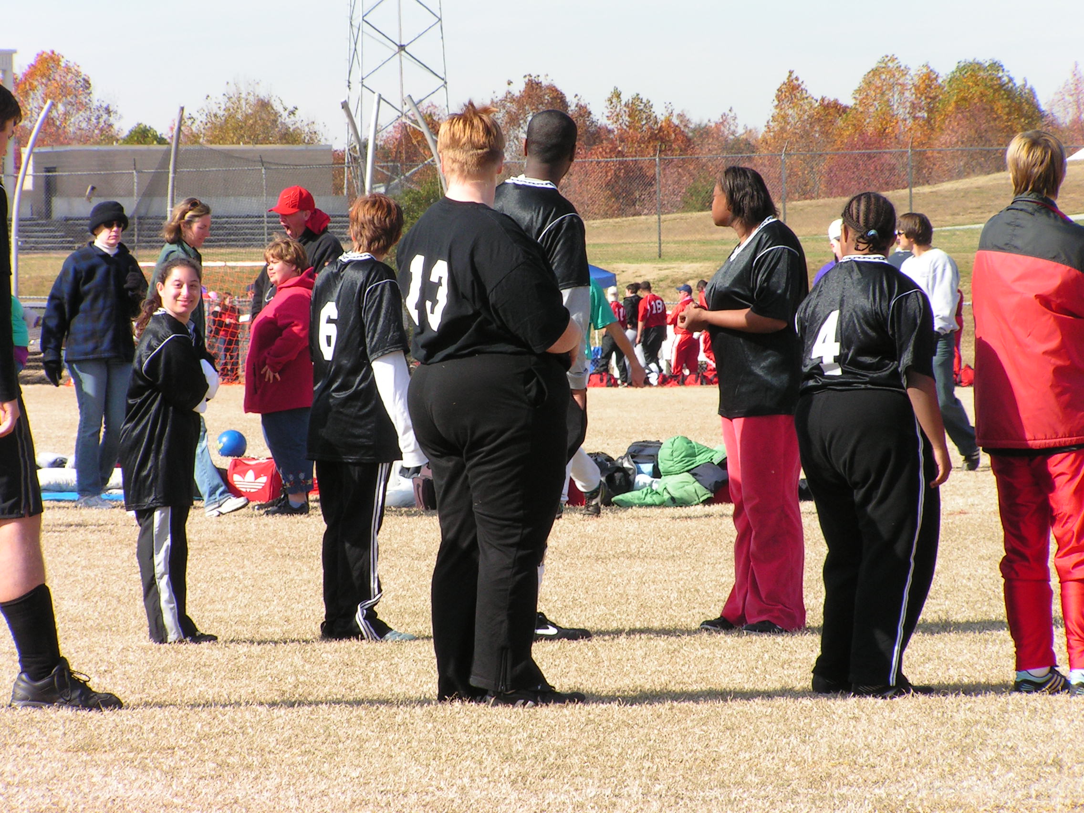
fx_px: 7171
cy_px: 406
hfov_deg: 8.6
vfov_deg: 6.5
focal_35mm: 229
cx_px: 542
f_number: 5.6
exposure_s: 1/160
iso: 50
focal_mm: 38.1
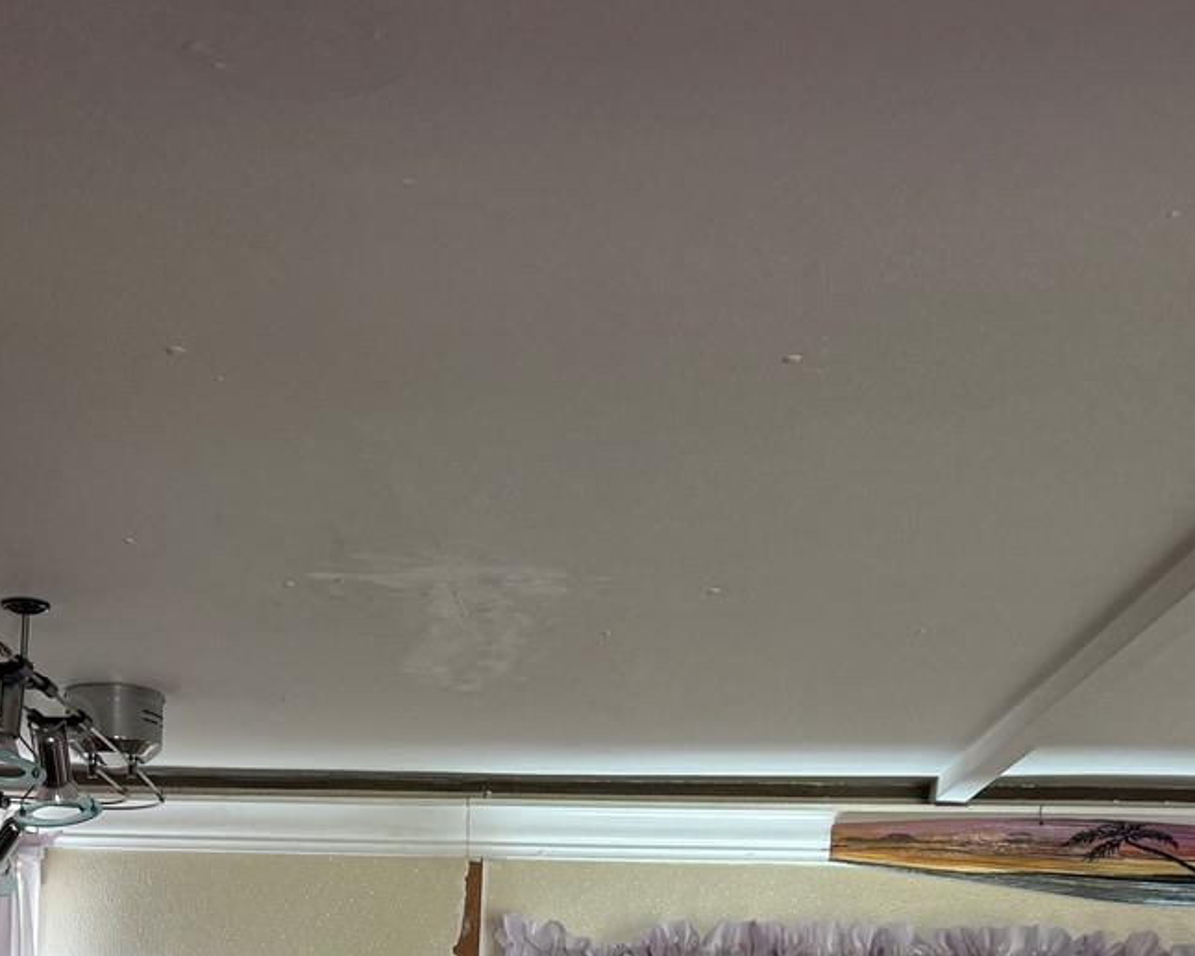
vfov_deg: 24.3
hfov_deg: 31.8
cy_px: 1076
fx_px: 2052
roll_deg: -3.1
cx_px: 285
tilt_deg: +1.5
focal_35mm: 58
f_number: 1.78
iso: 200
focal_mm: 6.76
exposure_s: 1/121
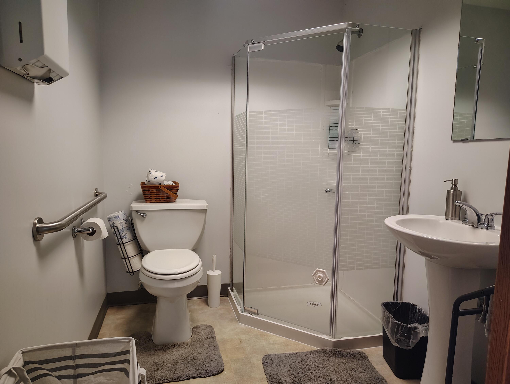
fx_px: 354
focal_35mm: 24
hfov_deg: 71.5
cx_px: 255
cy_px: 192
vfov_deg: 56.9
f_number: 1.8
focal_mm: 5.56
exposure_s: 1/60
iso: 1041
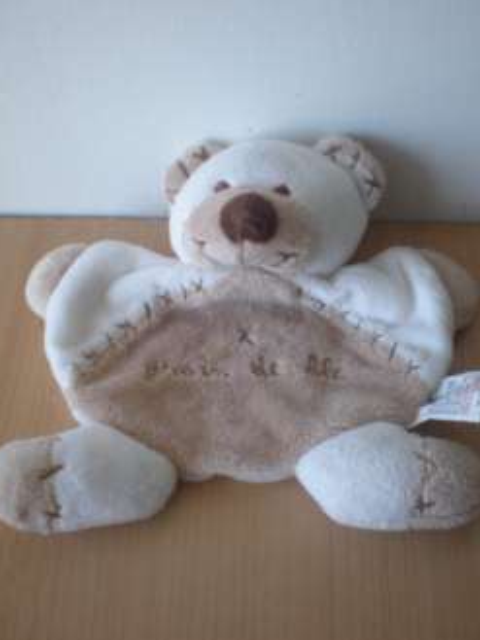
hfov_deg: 32.2
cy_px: 302
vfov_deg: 42.0
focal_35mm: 45
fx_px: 831
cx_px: 237
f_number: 3.1
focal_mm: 6.3
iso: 102
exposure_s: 1/60.4
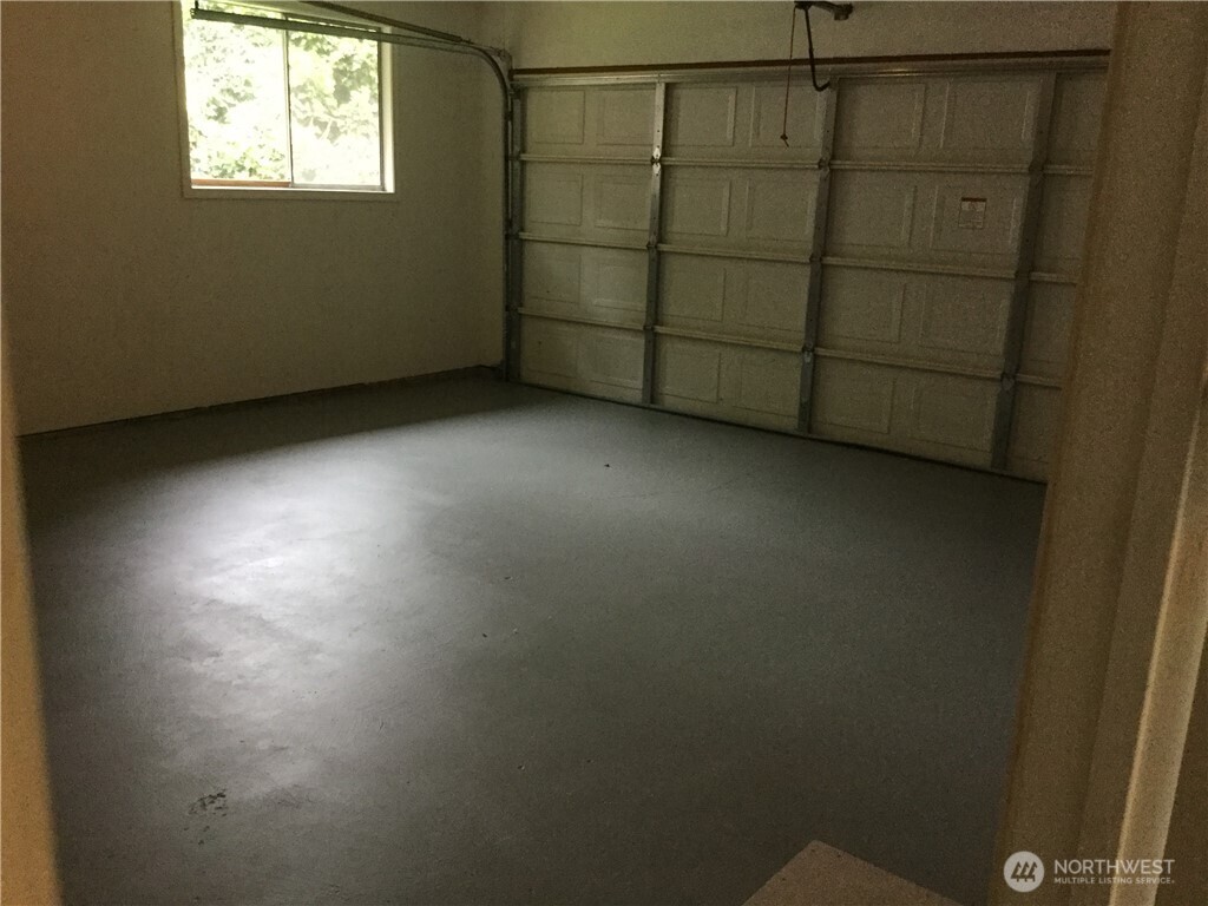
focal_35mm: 31
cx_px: 604
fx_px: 1082
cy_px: 453
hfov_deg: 58.4
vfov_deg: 45.4
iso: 200
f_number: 2.4
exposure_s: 1/30
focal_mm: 3.3
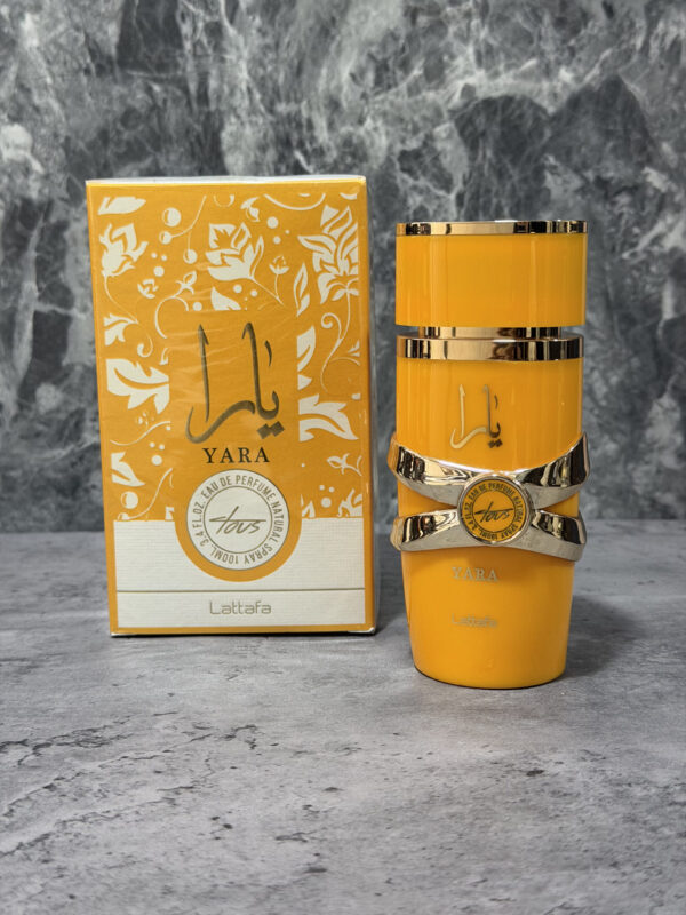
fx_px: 1268
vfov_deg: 39.7
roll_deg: +0.0
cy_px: 458
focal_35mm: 48
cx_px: 343
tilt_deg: -8.8
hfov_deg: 30.3
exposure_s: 1/40
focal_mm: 6.76
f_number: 1.78
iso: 320
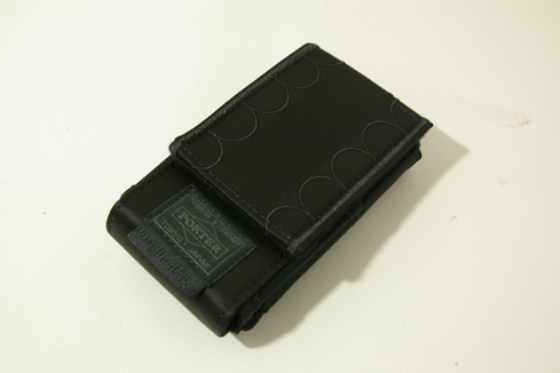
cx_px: 280
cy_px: 186
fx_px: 770
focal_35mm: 50
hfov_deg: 40.0
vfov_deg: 27.3
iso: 800
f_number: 5.6
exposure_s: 1/10
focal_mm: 33
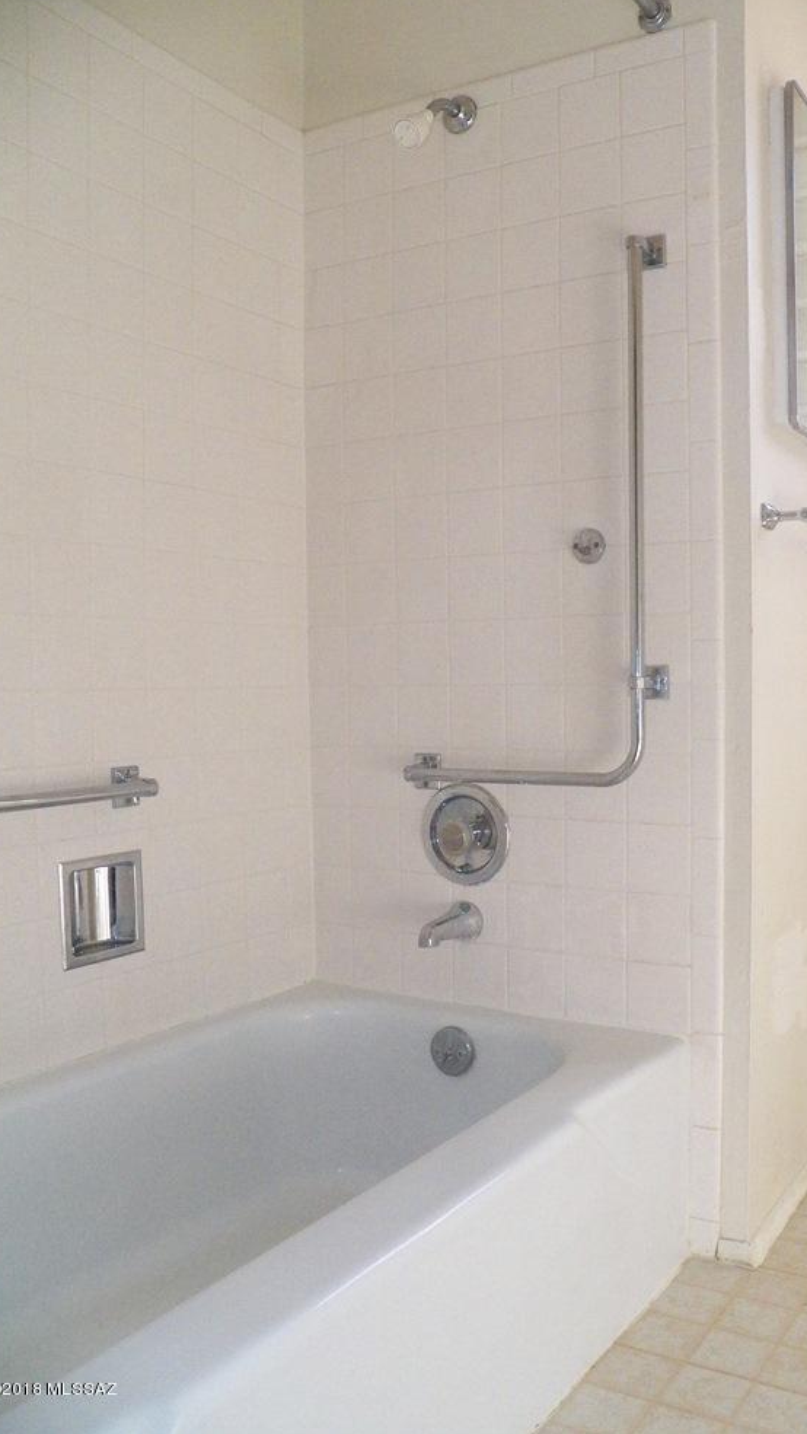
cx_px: 526
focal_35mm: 31
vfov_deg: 62.6
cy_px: 711
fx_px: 1178
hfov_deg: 37.5
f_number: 2.8
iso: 640
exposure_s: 1/500
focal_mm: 4.9
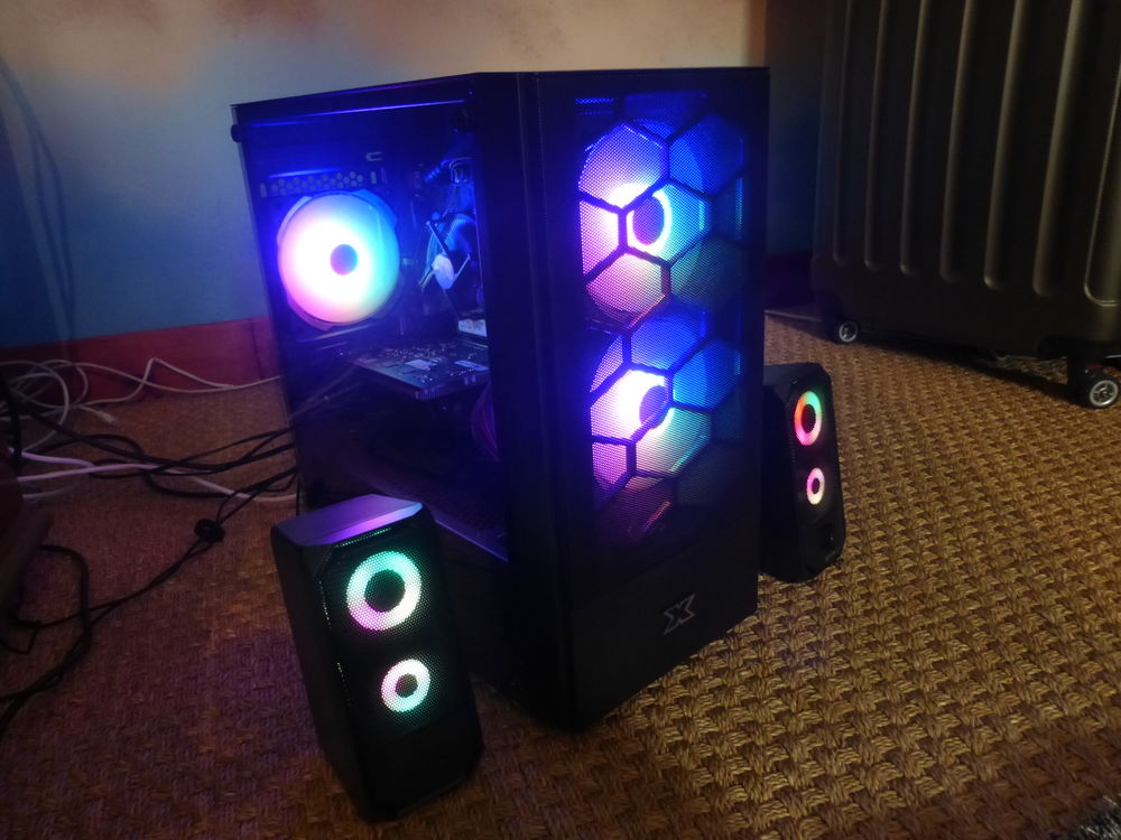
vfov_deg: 54.9
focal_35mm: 25
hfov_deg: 69.4
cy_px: 420
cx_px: 560
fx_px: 810
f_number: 3.3
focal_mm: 4.3
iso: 400
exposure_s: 1/5
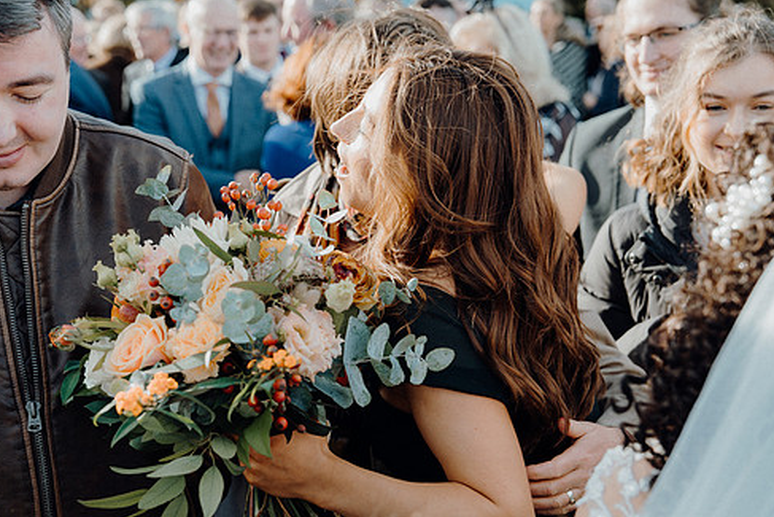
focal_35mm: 50
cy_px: 252
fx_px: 1075
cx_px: 337
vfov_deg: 27.0
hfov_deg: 39.5
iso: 160
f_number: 3.5
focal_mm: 42
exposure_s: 1/400
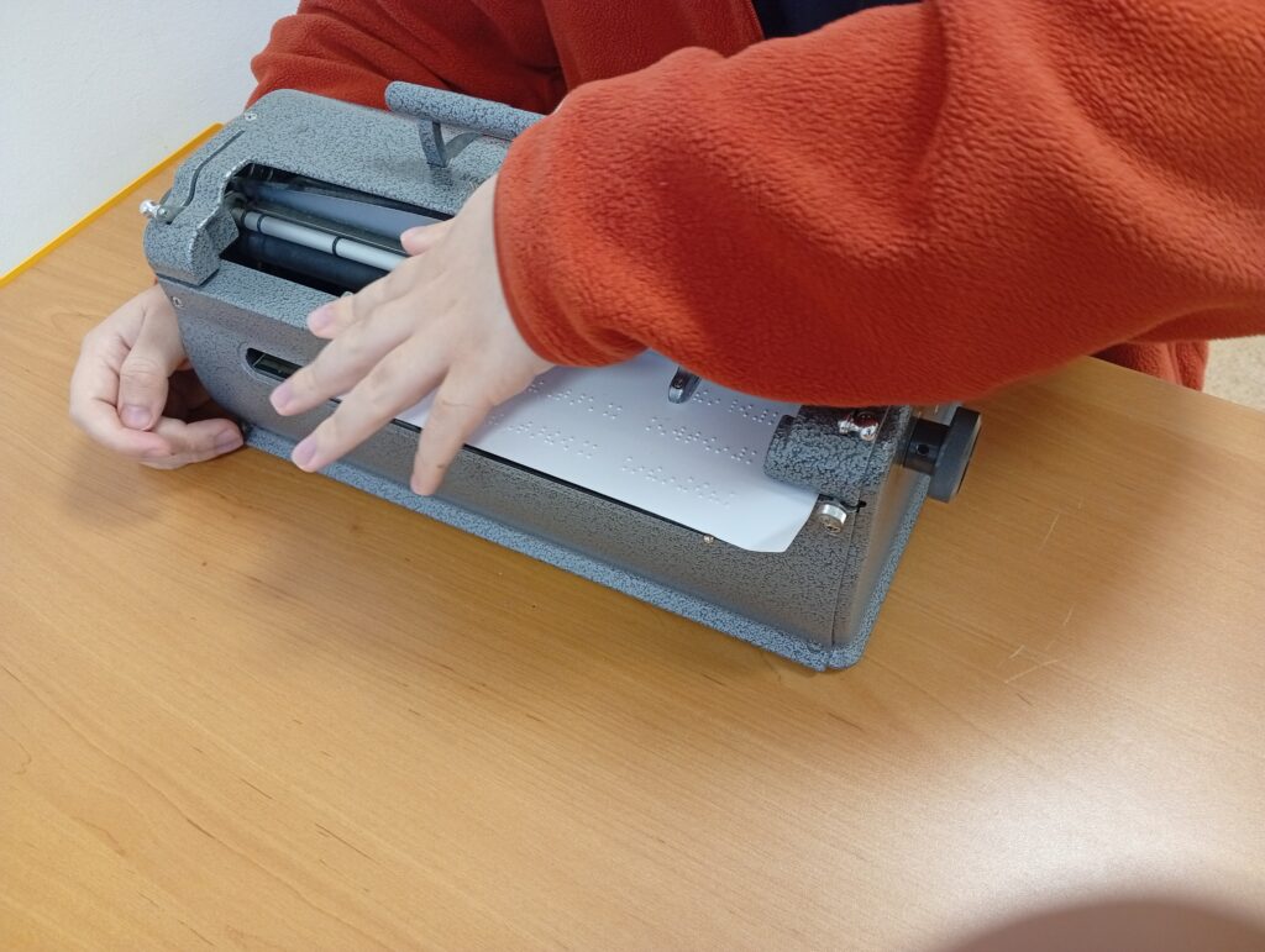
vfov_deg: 51.5
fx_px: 988
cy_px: 476
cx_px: 632
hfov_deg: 65.2
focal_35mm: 27
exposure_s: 1/33.3
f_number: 1.8
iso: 282
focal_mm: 3.98
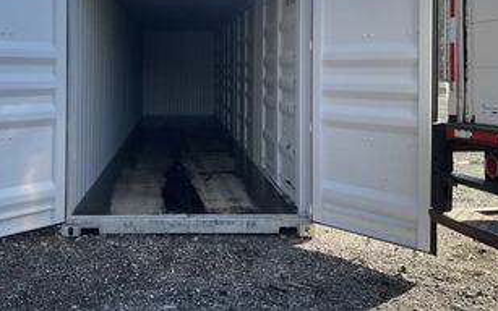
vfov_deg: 31.3
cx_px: 193
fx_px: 543
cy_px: 70
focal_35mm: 40
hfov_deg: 48.9
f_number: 1.8
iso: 25
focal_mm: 3
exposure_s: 1/519
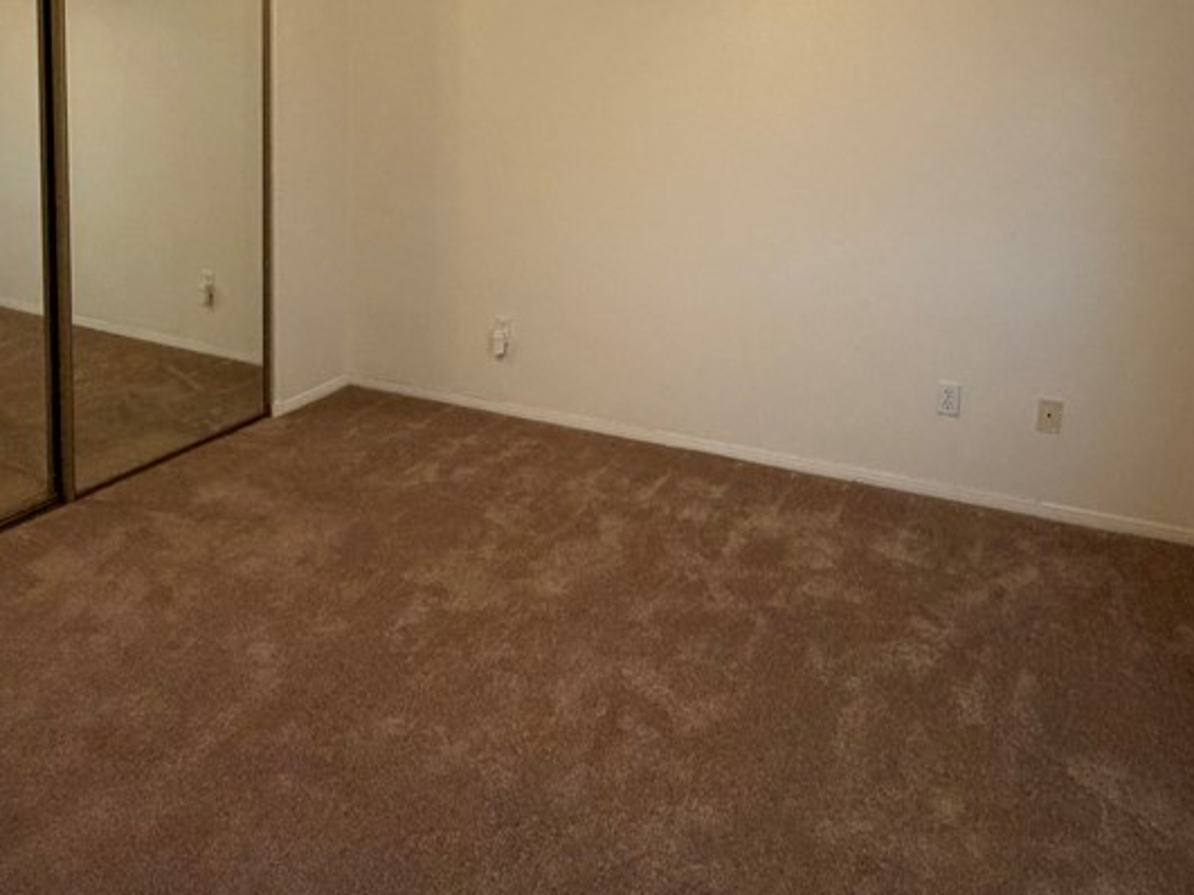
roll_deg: -1.4
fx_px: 931
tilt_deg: -6.6
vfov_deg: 48.3
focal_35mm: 27
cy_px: 171
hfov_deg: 65.3
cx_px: 594
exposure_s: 1/60
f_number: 2.2
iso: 320
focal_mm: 2.22
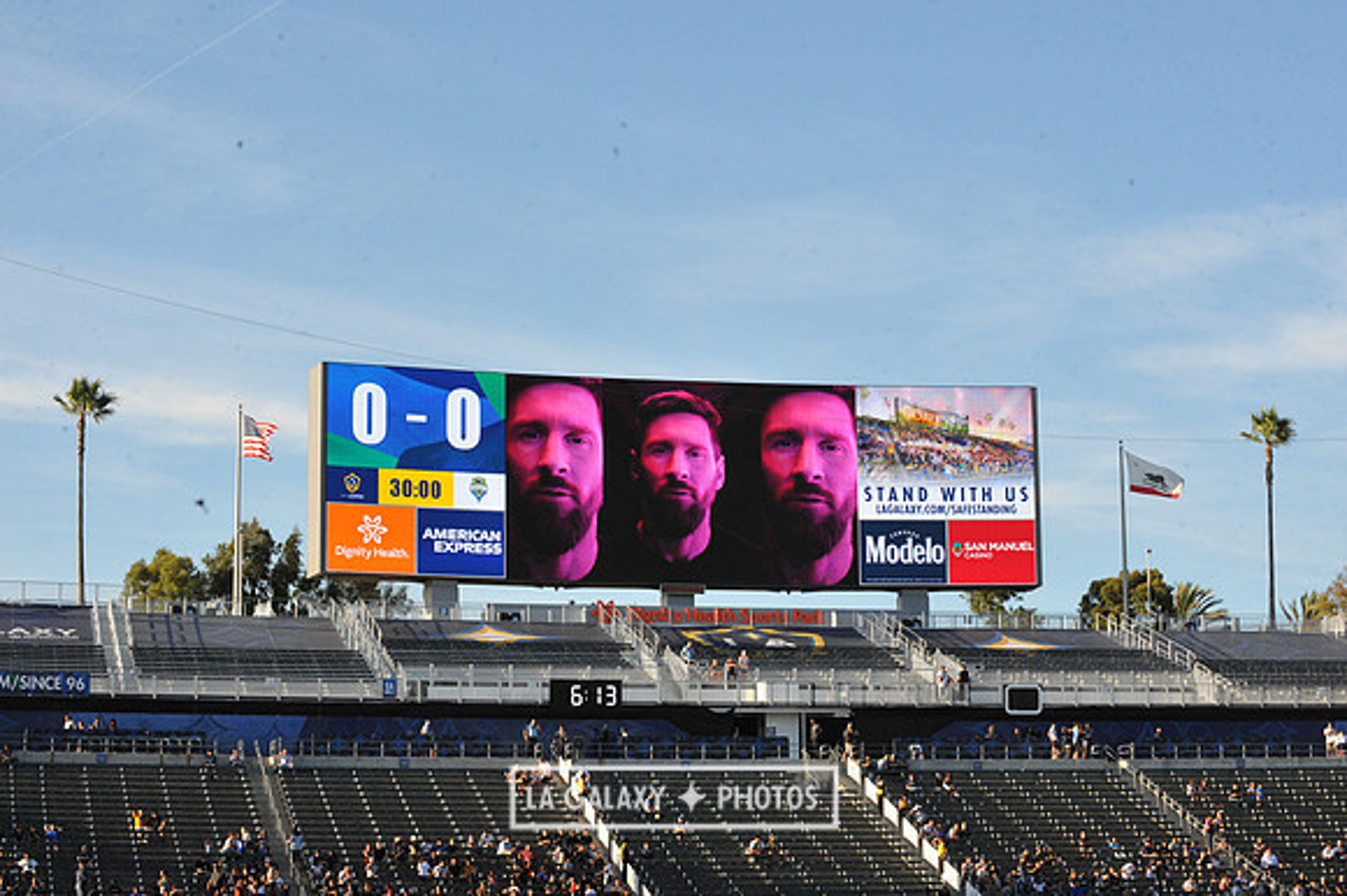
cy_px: 448
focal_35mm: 80
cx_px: 674
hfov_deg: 25.4
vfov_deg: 17.0
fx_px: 2992
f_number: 16
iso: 1600
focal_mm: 80
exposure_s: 1/1000
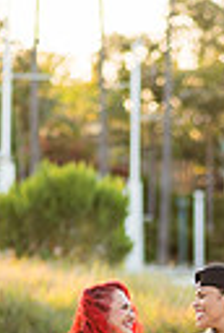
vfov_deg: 6.8
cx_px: 190
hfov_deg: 4.6
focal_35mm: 298
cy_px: 408
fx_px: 2766
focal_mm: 85
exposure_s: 1/640
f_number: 1.8
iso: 100
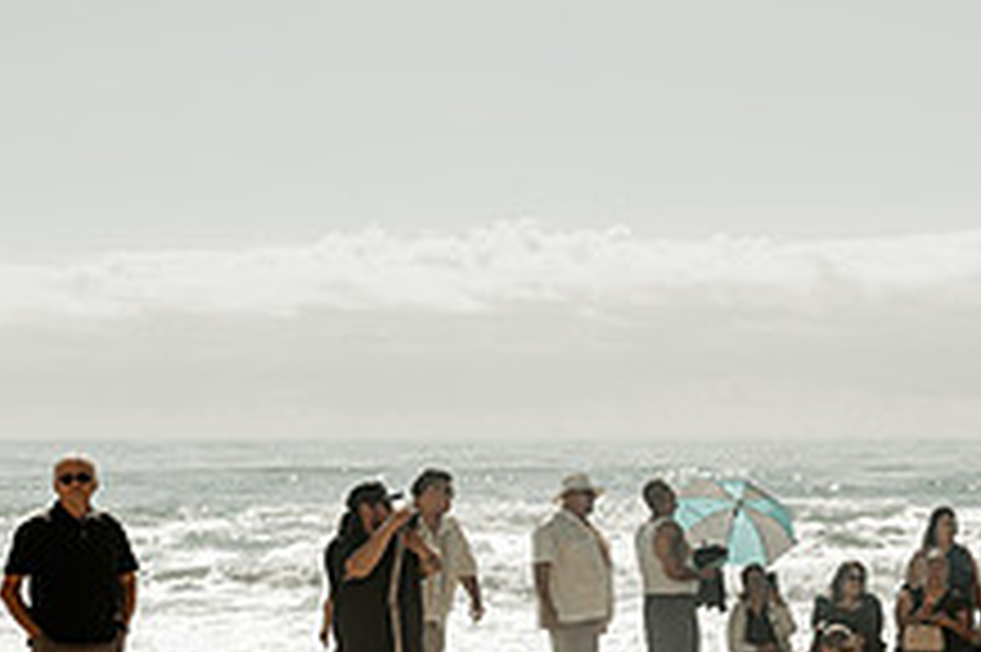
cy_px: 487
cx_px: 1180
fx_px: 2668
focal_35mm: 98
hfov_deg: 19.6
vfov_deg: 13.9
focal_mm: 35
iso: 100
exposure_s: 1/3200
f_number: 4
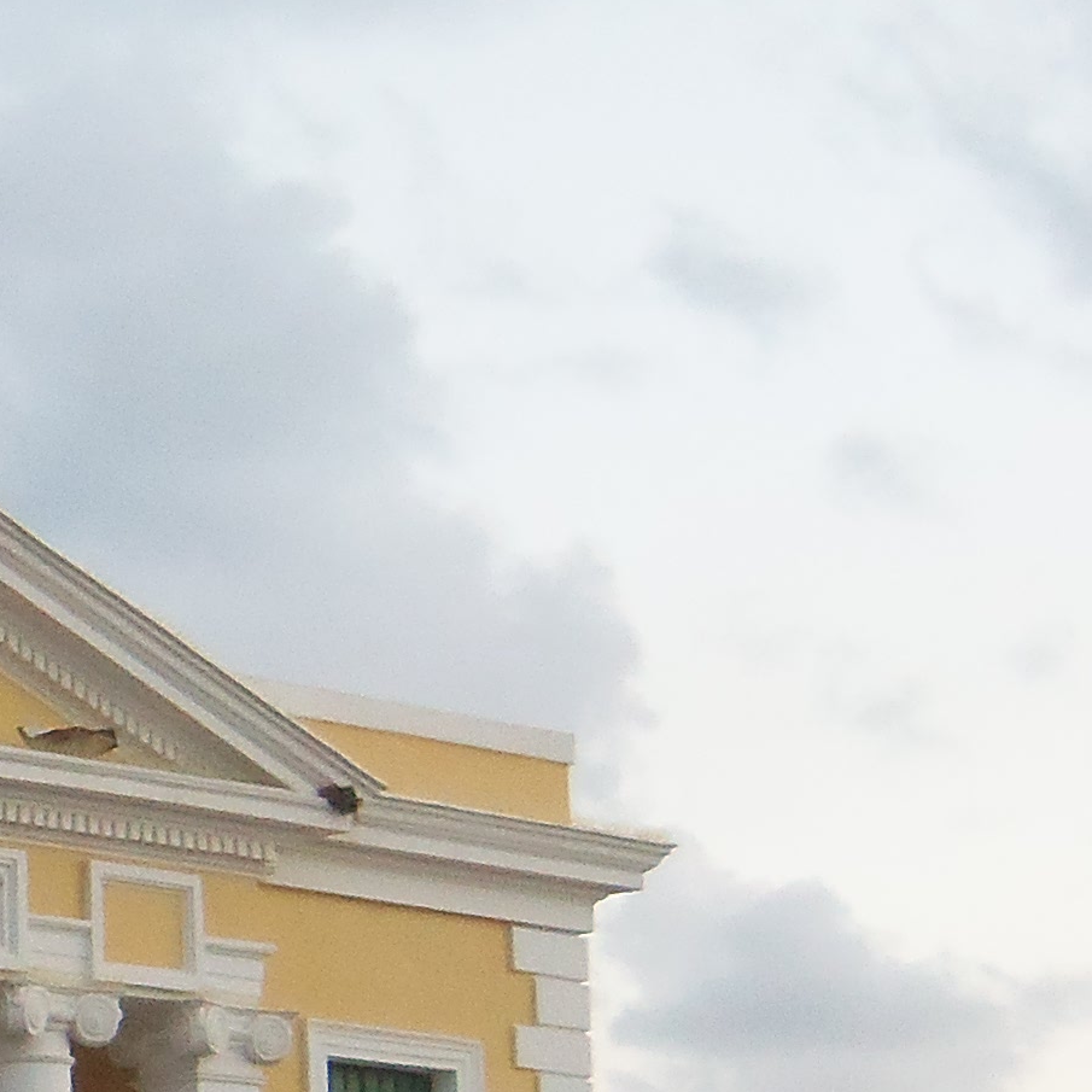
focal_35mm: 171
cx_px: -123
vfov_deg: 10.2
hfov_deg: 10.1
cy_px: 971
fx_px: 6103
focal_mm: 6.8
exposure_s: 1/50
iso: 250
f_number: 4.3
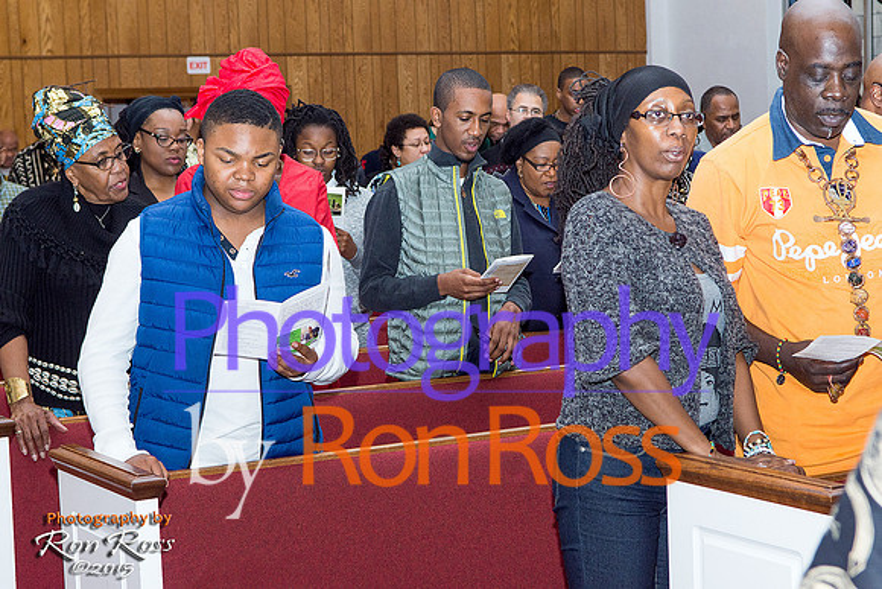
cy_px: 294
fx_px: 1838
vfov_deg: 18.2
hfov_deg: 27.0
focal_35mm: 75
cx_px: 441
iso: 500
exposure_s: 1/125
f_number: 5
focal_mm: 50
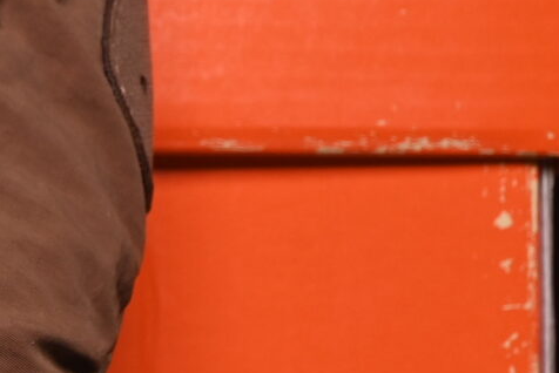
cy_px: -55
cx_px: -527
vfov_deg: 3.4
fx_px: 6261
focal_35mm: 403
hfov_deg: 5.0
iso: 160
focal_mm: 50
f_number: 6.3
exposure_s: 1/60
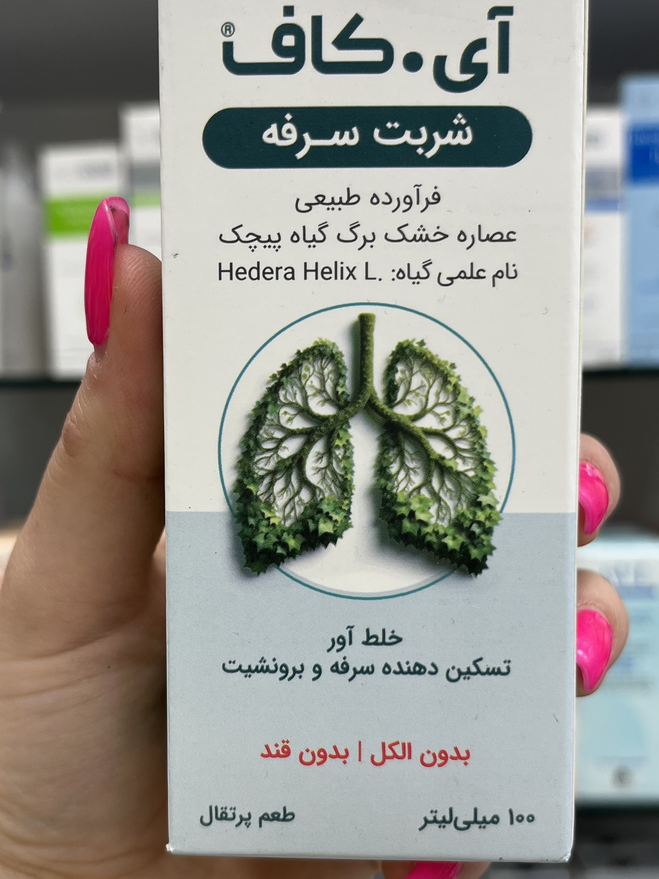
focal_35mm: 42
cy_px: 486
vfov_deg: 44.7
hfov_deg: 34.3
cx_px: 335
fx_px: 1066
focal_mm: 5.1
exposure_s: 1/100
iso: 40
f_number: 1.6
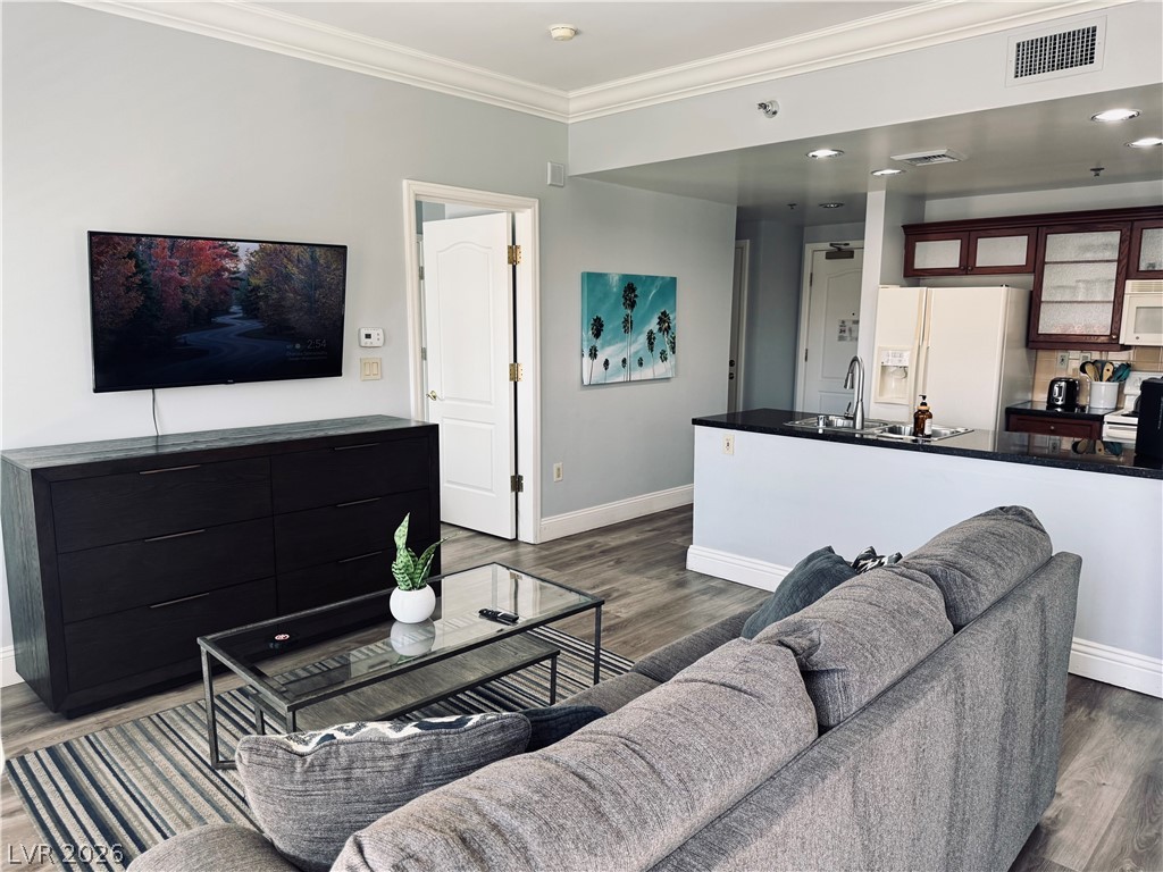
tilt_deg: -9.0
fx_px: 806
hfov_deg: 71.6
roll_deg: -0.2
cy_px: 436
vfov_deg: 56.8
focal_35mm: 24
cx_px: 582
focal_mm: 6.76
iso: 125
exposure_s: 1/120
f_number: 1.78
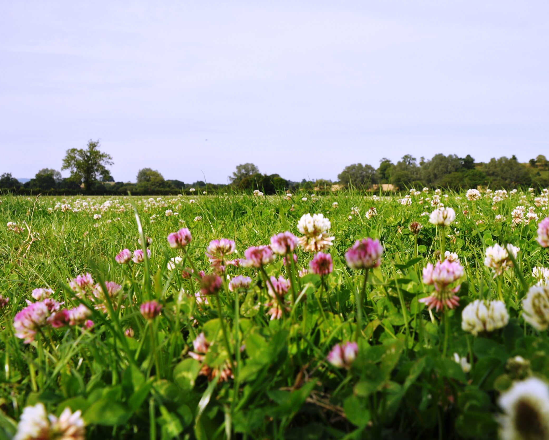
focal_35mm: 31
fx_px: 504
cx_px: 308
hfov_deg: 57.0
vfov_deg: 47.1
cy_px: 219
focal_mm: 18
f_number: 9
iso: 200
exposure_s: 1/320
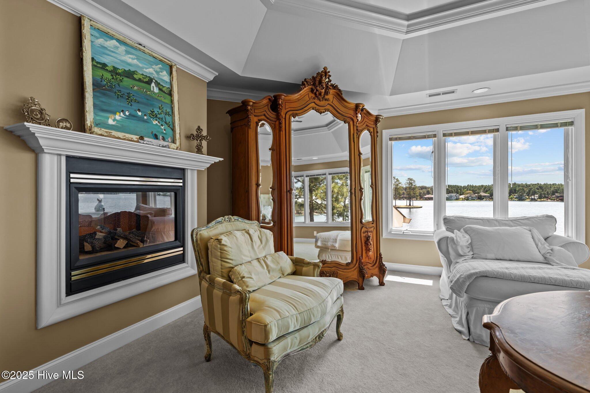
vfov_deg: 73.7
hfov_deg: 96.7
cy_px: 196
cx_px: 295
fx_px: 262
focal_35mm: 16
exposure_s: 1/8
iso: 400
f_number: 8
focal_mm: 16
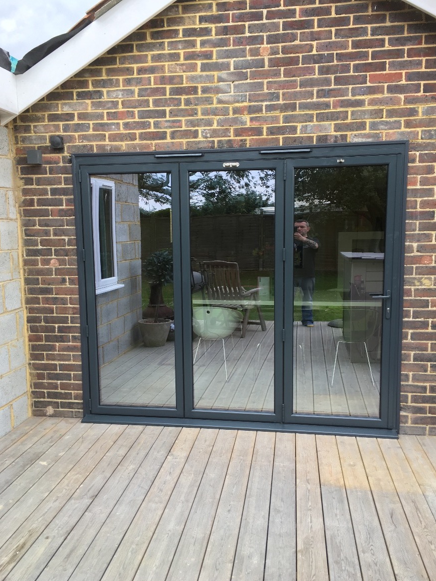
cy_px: 300
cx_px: 216
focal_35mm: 30
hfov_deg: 46.8
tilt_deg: -6.4
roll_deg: +0.2
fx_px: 504
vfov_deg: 60.0
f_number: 2.2
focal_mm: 4.15
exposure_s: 1/50
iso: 25
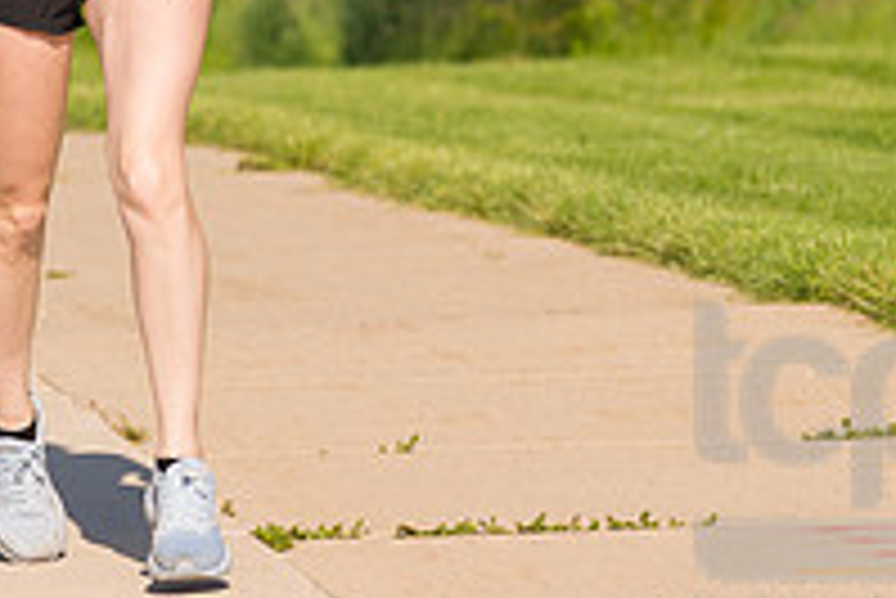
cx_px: 194
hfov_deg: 4.2
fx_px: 12353
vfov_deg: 2.8
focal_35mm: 496
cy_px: -169
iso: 400
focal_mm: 170
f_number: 5.6
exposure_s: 1/2000
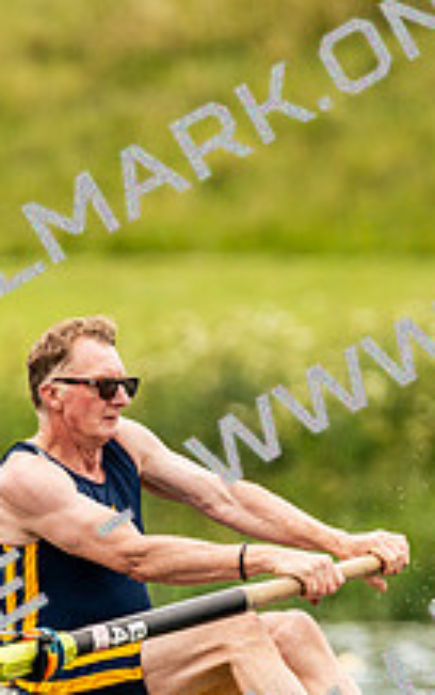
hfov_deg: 0.8
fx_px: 30914
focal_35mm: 1633
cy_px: 540
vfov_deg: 1.3
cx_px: -48
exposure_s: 1/2000
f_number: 6.3
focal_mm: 600
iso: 640
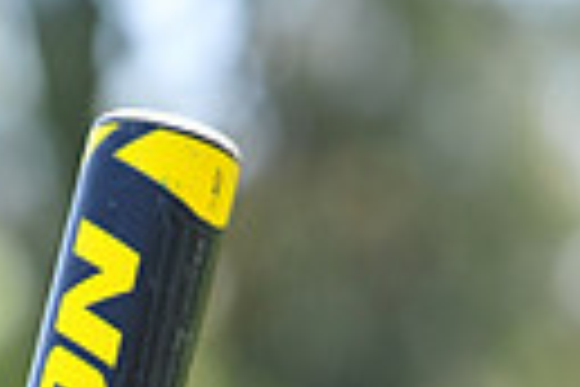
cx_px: 189
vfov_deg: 1.8
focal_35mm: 742
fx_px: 11954
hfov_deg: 2.8
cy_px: 1040
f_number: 5
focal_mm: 165
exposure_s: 1/400
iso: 320
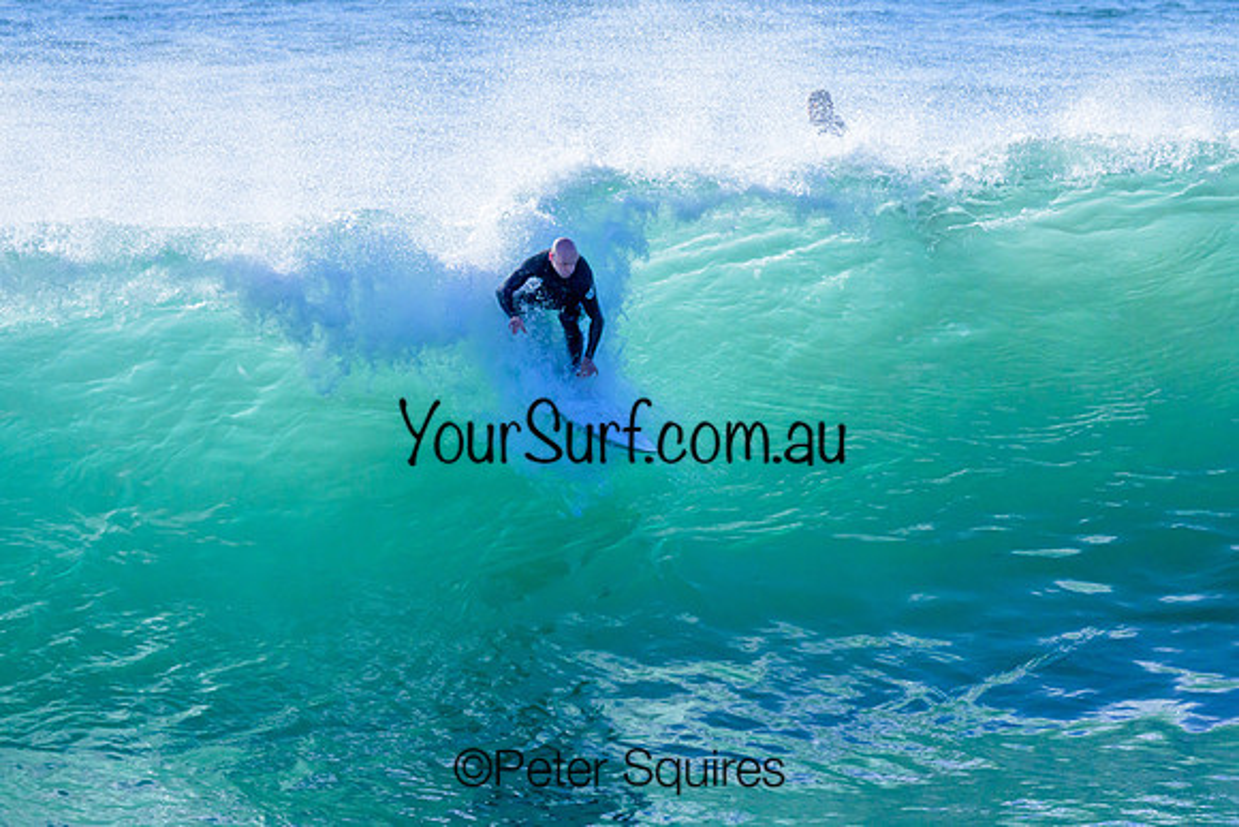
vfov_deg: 1.7
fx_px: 27538
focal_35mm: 800
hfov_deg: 2.6
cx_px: 620
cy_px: 414
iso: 2800
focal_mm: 800
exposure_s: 1/2000
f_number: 6.3
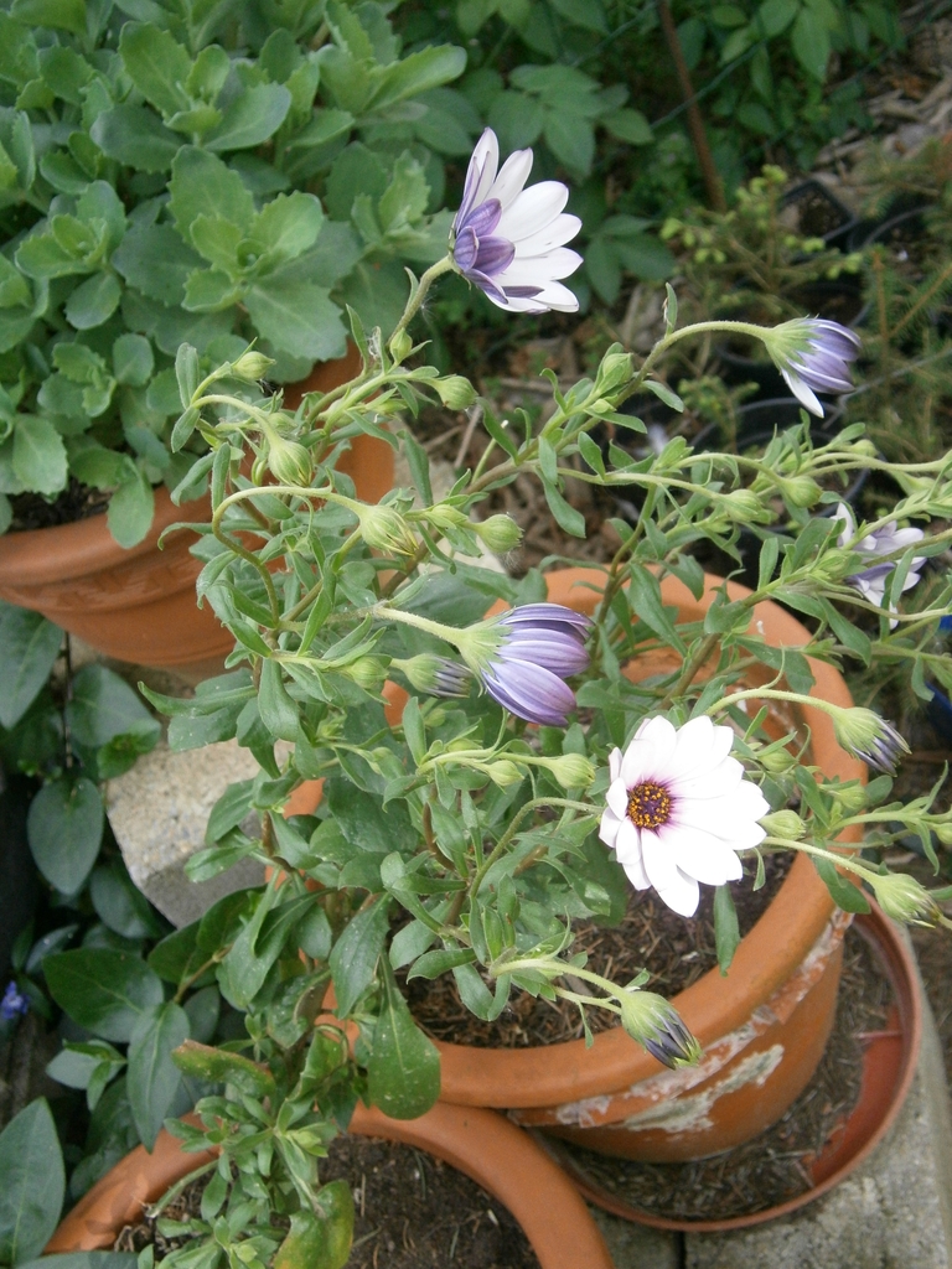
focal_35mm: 47
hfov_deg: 30.9
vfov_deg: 40.4
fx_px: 1723
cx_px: 476
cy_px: 634
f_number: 3.4
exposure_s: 1/250
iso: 250
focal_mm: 8.3
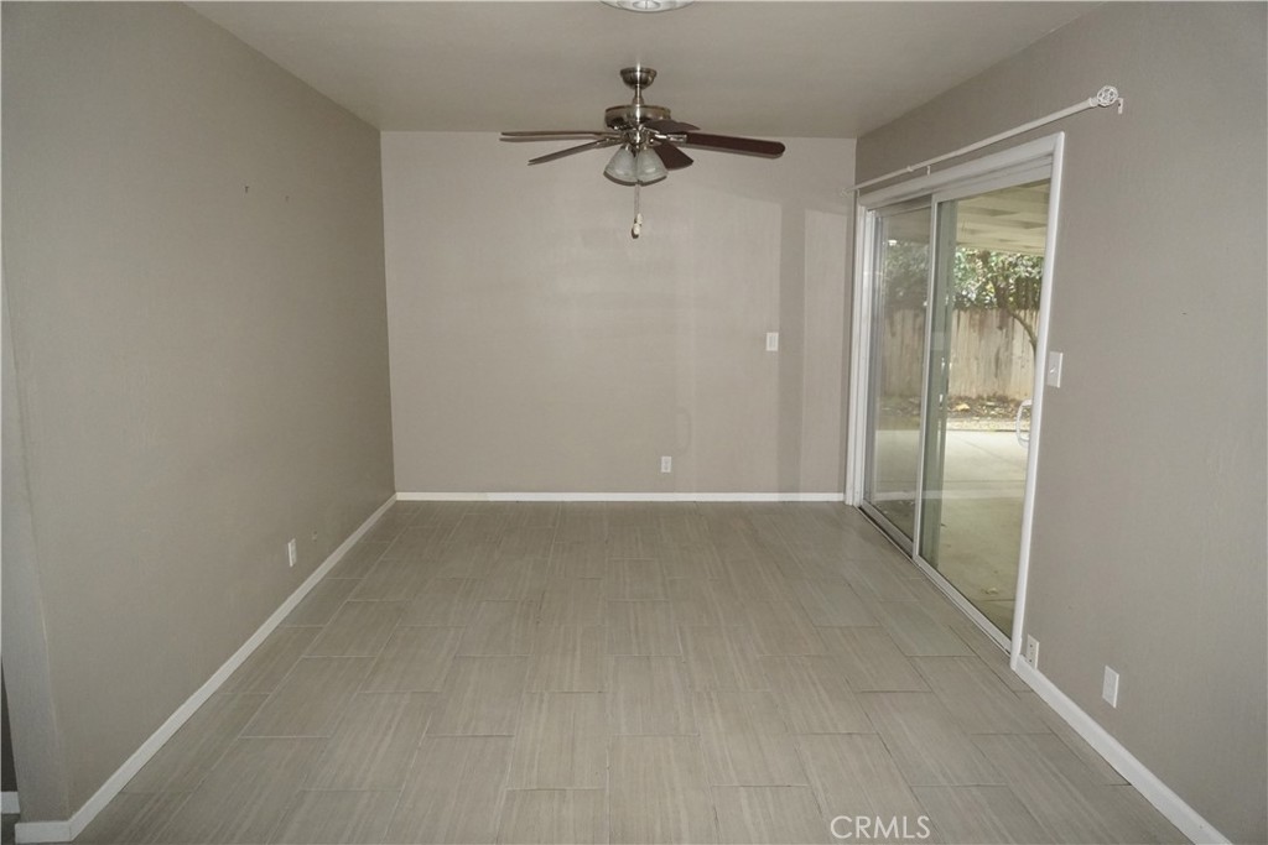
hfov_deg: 73.7
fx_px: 845
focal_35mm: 24
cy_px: 422
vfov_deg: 53.1
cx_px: 634
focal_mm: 16
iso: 3200
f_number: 3.5
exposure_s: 1/60
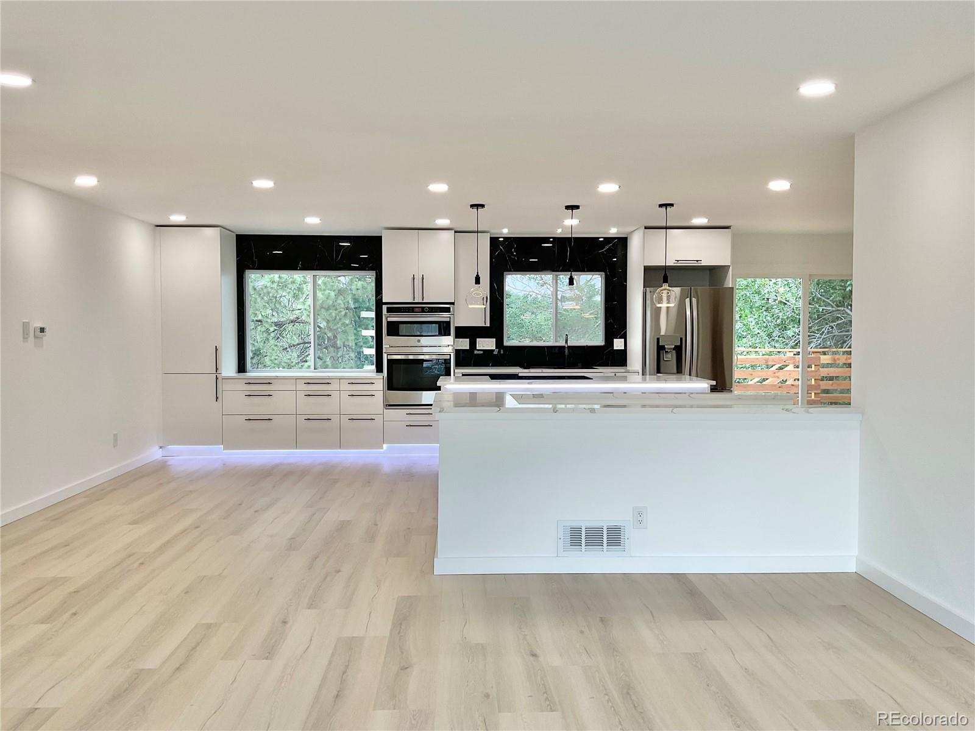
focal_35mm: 29
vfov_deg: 48.2
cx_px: 488
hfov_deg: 61.7
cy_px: 366
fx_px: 817
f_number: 1.8
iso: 32
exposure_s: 1/122
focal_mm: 3
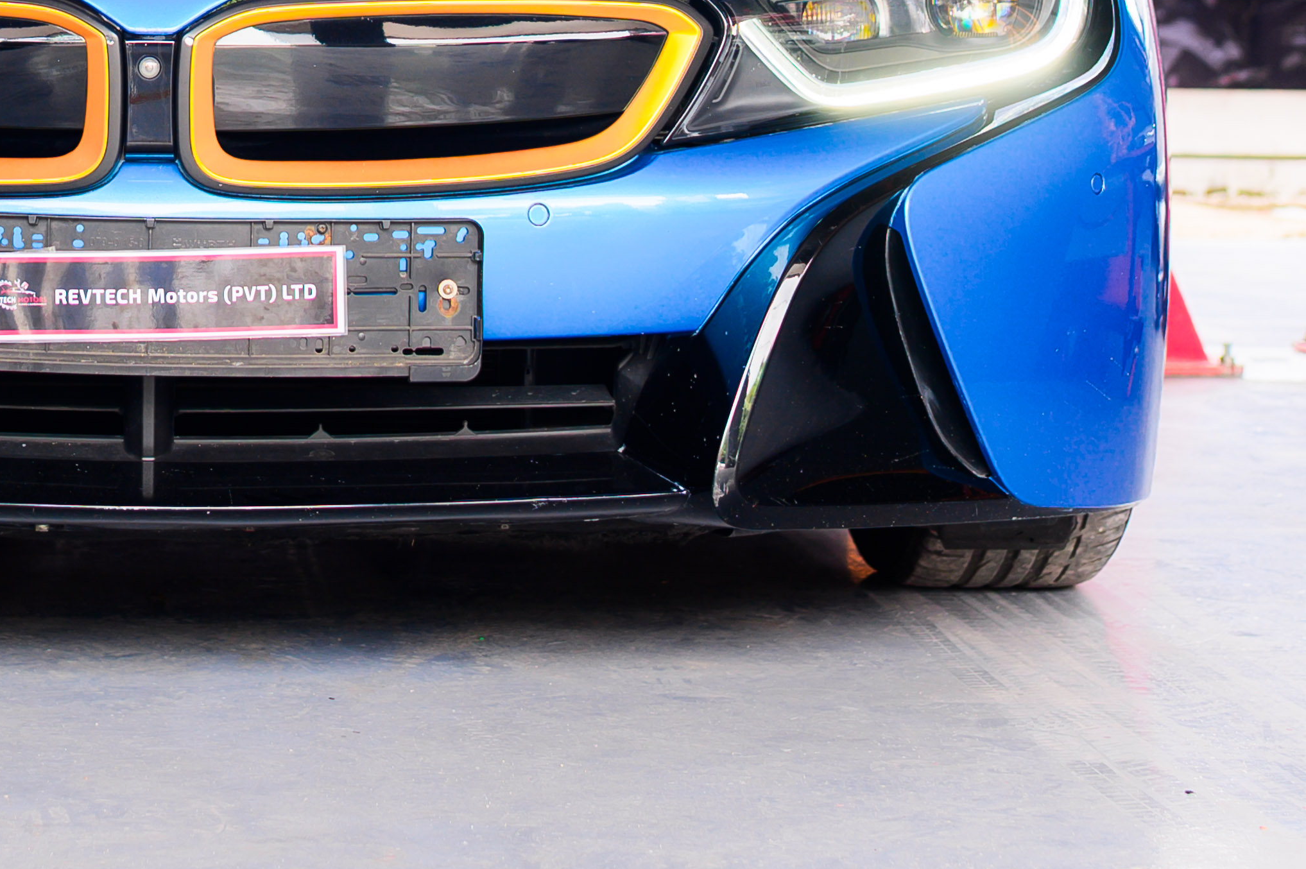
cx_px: 166
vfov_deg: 12.5
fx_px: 3770
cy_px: -411
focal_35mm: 104
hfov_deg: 19.3
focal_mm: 35
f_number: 3.2
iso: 100
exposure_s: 1/125
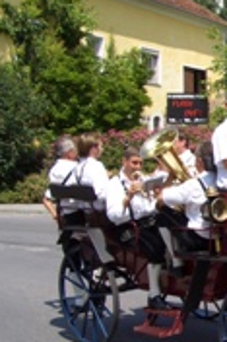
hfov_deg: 14.2
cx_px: 392
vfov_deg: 23.7
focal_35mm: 86
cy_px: 181
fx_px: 815
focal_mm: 5.8
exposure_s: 1/320
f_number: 4.3
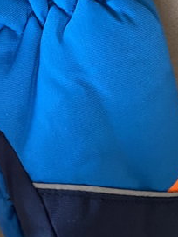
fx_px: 542
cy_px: 58
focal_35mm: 79
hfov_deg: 17.4
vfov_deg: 24.4
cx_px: -62
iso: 640
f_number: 1.8
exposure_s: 1/40
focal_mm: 4.25
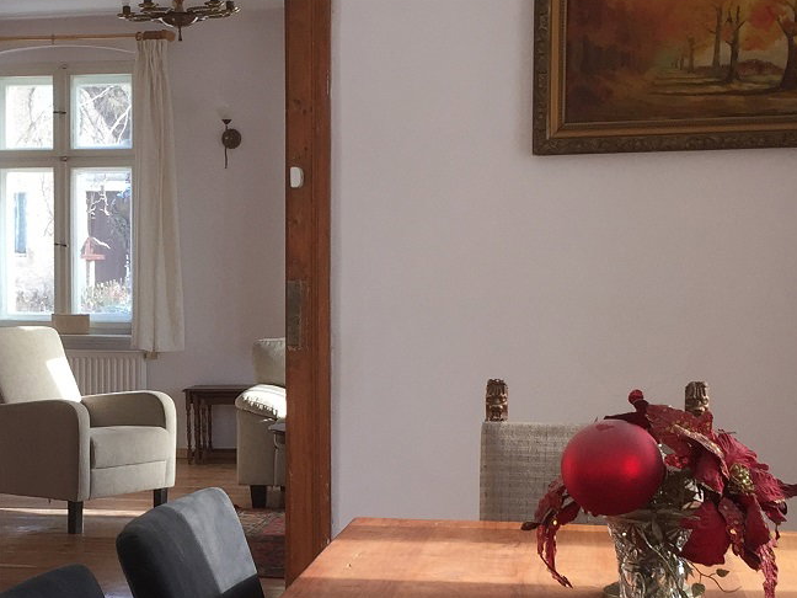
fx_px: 1681
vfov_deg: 20.0
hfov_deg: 26.3
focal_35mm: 73
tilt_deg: -5.6
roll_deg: +0.5
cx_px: 175
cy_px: 439
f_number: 2.2
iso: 40
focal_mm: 4.15
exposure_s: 1/60
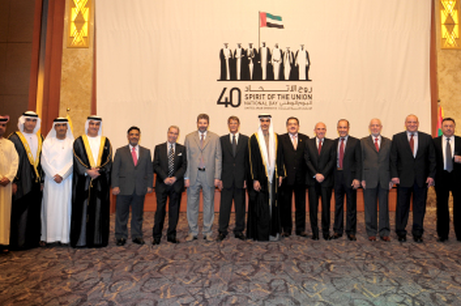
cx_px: 273
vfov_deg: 38.1
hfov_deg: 55.5
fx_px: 435
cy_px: 90
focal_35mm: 34
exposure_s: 1/80
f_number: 2.8
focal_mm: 24
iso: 400
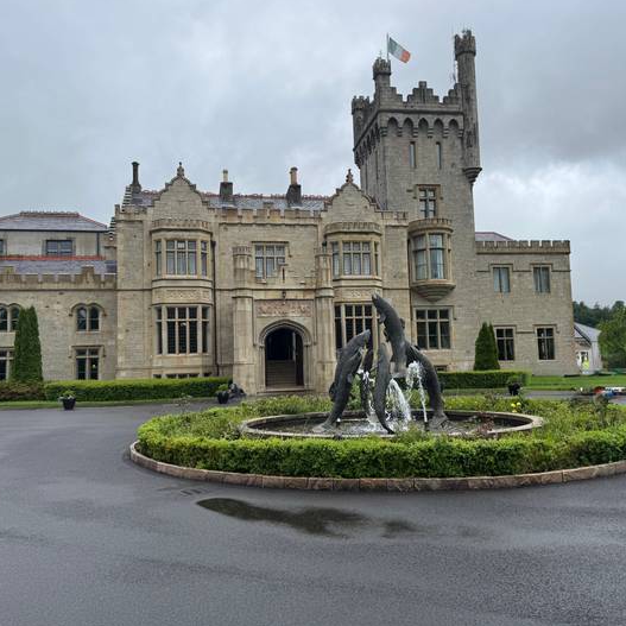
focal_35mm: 29
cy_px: 315
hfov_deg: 55.6
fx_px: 593
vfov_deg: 55.6
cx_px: 314
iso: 80
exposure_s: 1/1425
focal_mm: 6.76
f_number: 1.78
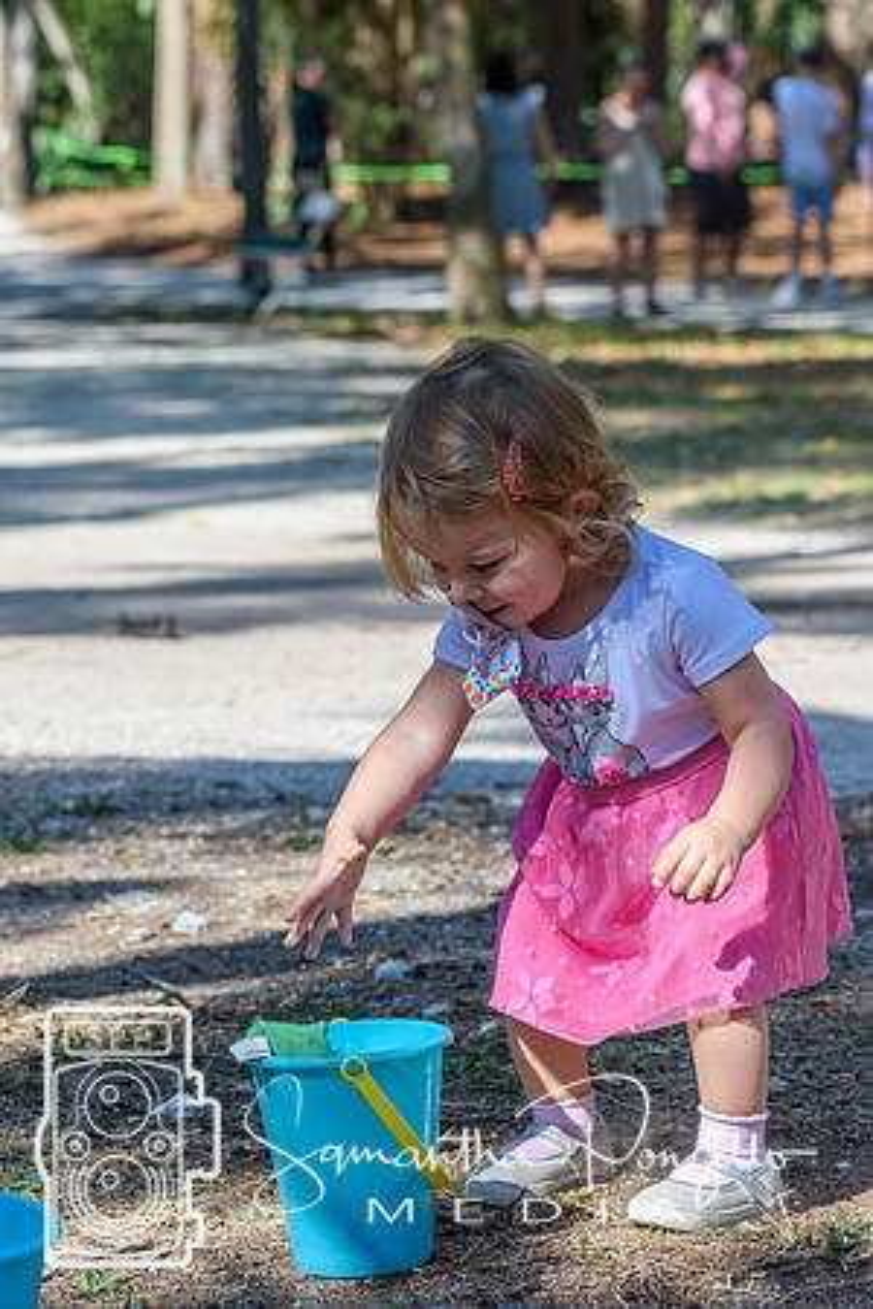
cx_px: 436
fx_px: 5183
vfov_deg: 14.4
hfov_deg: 9.6
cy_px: 654
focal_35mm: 142
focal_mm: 95
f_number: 6.3
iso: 200
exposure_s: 1/640
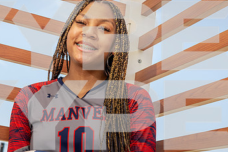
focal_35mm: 77
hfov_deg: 26.1
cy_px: 115
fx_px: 488
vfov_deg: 17.6
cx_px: 72
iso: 100
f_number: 5.6
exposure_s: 1/125
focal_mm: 46
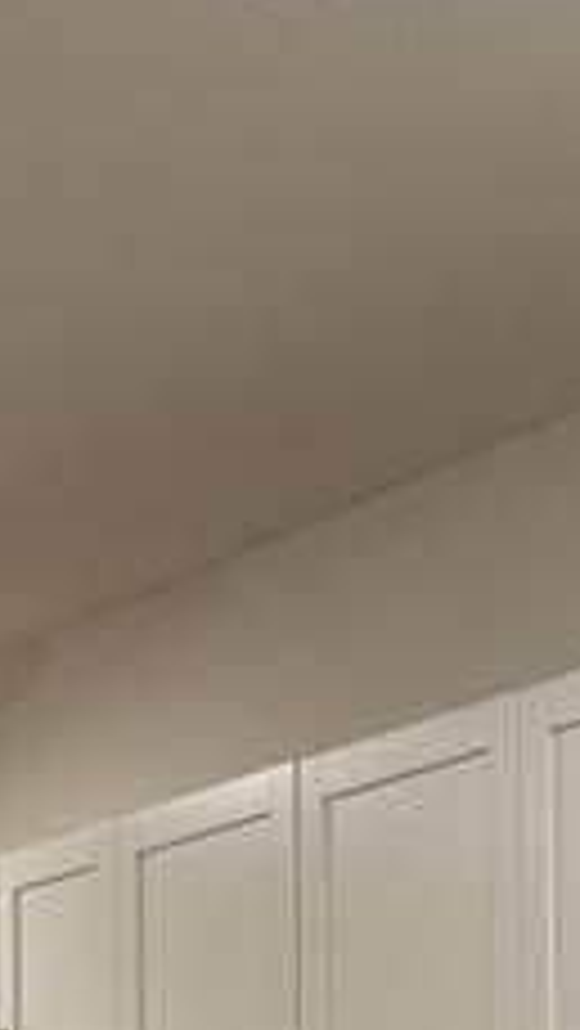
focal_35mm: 122
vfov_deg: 16.3
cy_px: 1444
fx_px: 3332
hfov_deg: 9.9
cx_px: 423
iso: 125
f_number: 1.78
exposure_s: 1/60
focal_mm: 6.76
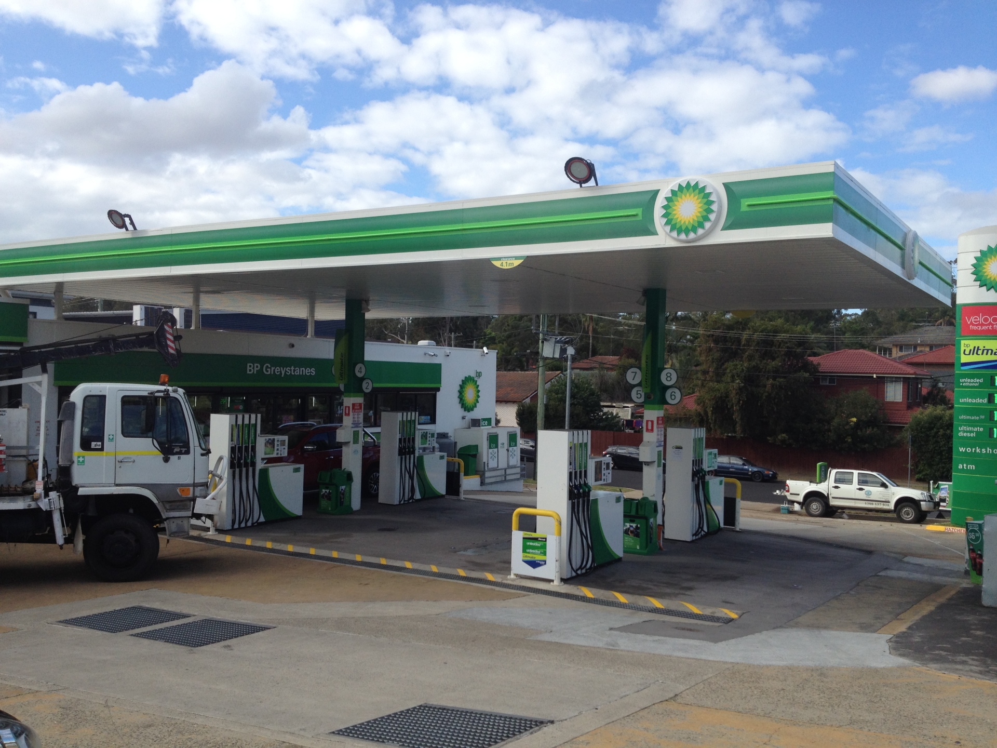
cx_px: 498
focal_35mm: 35
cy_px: 374
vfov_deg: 40.7
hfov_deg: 52.6
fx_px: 1008
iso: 50
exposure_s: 1/1151
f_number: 2.4
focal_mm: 4.28
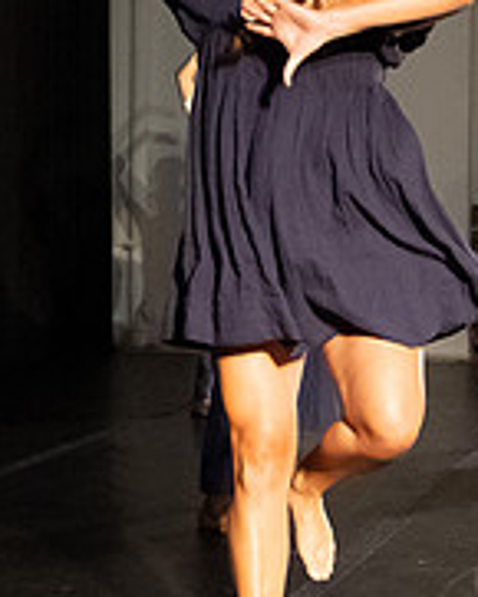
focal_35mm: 113
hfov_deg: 13.6
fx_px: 1997
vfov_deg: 17.0
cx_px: 211
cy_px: 284
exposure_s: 1/400
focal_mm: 28
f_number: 4
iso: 6400
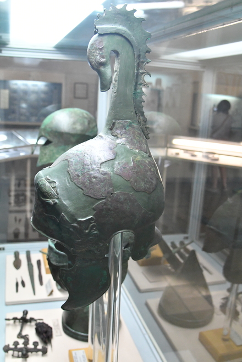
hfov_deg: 36.9
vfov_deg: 53.1
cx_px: 121
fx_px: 363
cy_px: 181
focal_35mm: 36
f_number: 5.6
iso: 5000
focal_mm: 24
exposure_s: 1/200
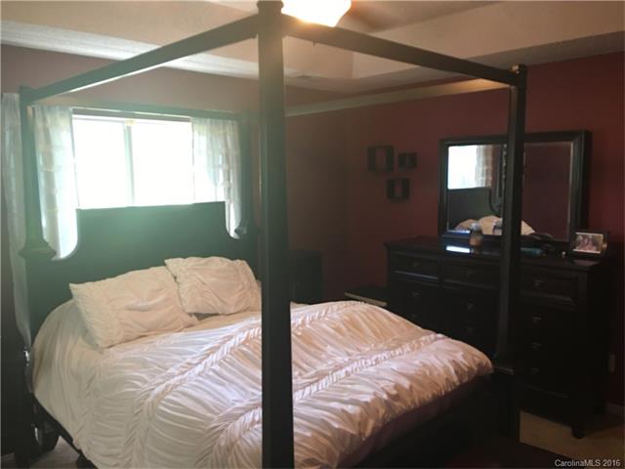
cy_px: 234
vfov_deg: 48.2
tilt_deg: -6.3
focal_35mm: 29
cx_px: 312
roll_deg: -0.4
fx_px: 524
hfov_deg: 61.7
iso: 80
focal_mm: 4.15
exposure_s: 1/10
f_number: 2.2
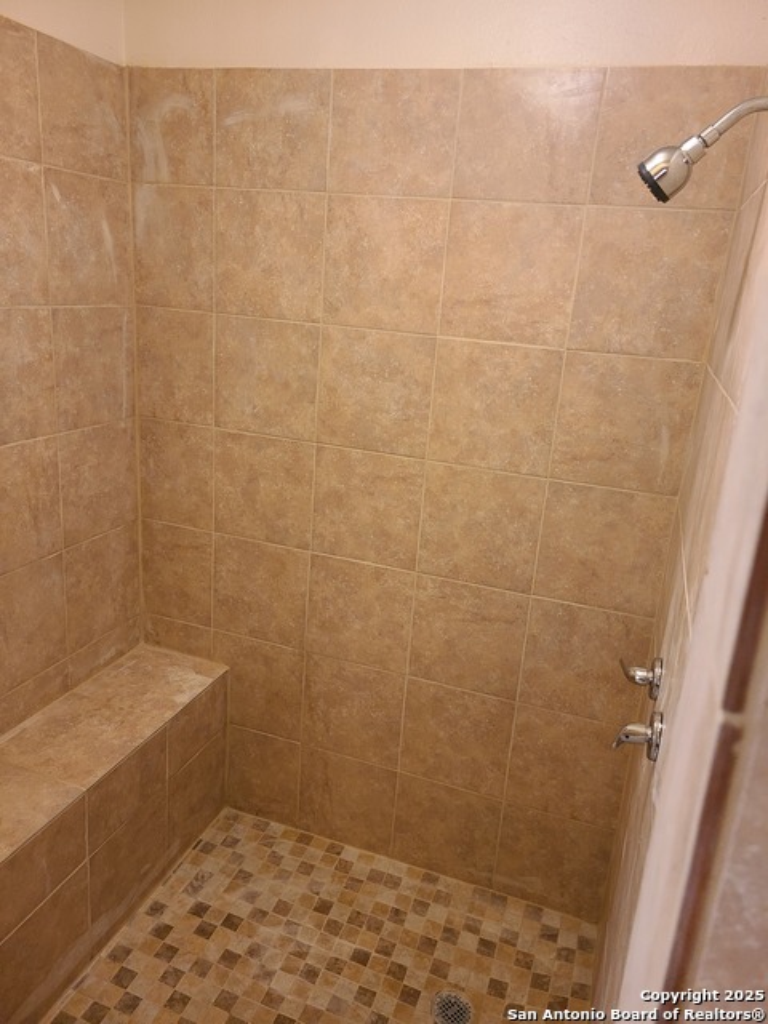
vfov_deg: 67.3
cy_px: 512
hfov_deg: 53.1
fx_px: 769
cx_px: 384
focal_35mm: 26
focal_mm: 5.4
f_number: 1.8
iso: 200
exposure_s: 1/60
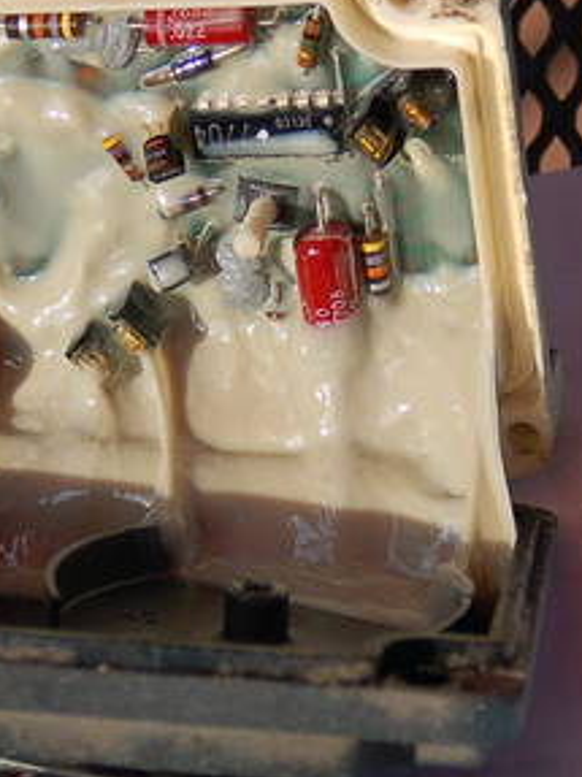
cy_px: 391
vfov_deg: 8.2
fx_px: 5407
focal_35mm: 241
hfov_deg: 6.2
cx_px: 265
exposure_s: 1/500
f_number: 6.3
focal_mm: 80
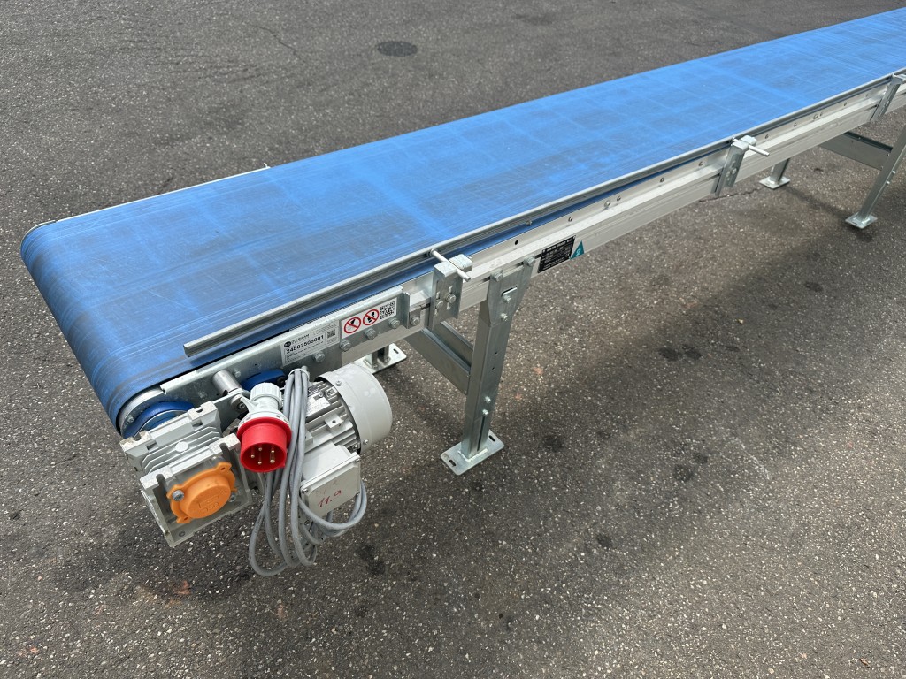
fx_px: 628
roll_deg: -8.3
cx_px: 453
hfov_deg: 71.6
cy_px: 340
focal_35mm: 24
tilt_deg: -42.6
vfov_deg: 56.8
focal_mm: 6.86
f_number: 1.78
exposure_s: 1/2591
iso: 80
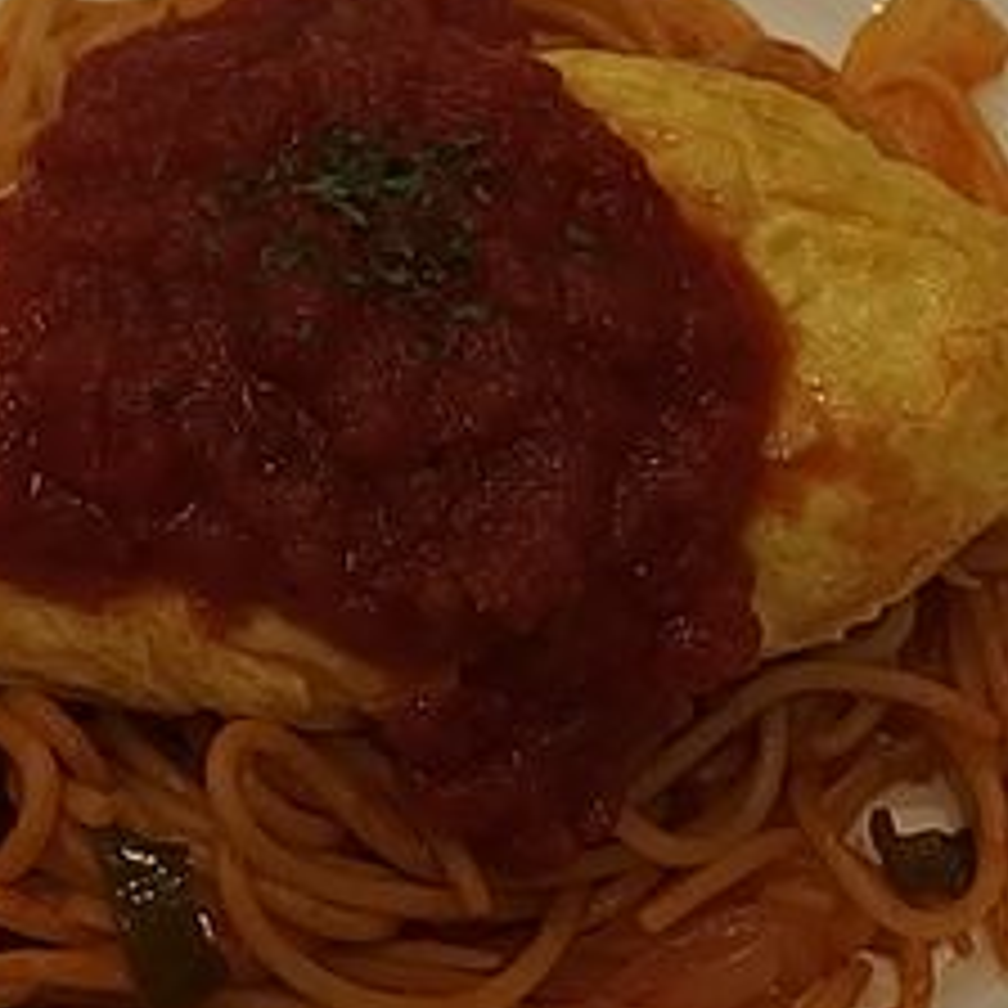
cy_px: 580
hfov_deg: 19.3
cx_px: 423
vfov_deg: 19.3
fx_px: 2965
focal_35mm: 90
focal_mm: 6.8
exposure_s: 1/125
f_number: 2.2
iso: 100
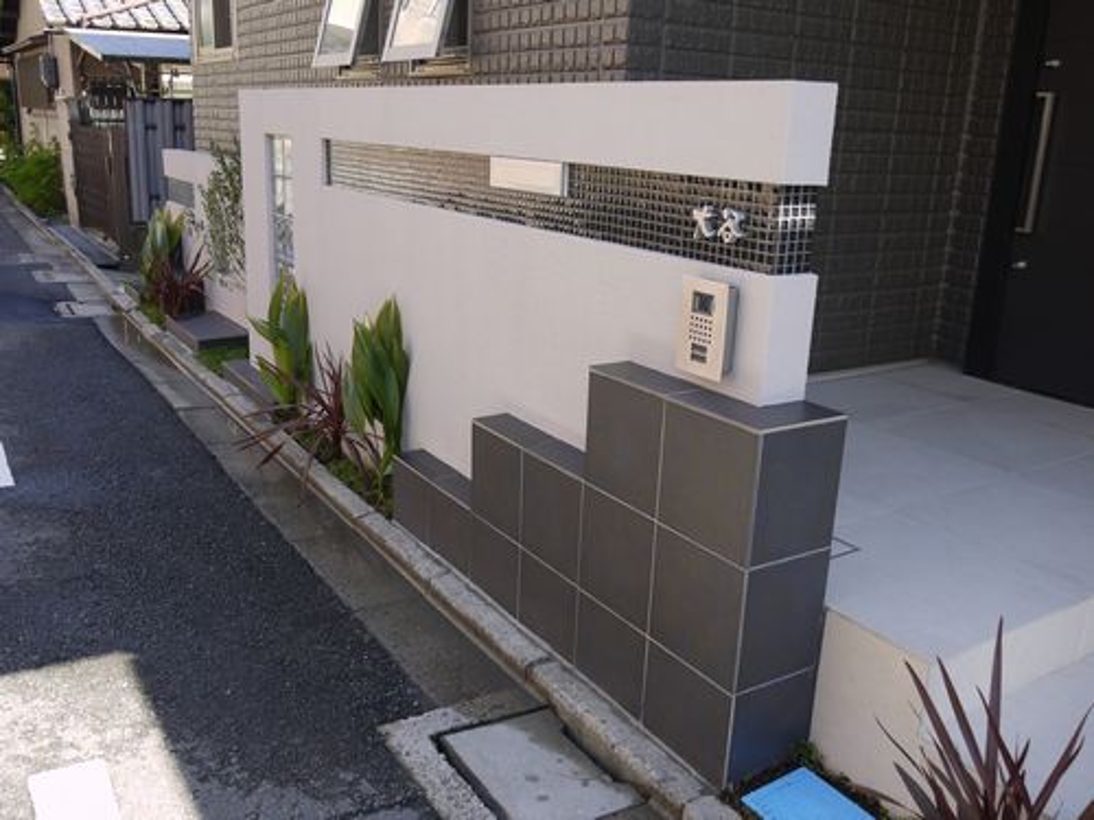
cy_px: 410
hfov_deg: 56.8
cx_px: 547
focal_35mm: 32
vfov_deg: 44.2
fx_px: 1011
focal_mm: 16
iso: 100
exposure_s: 1/125
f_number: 4.5
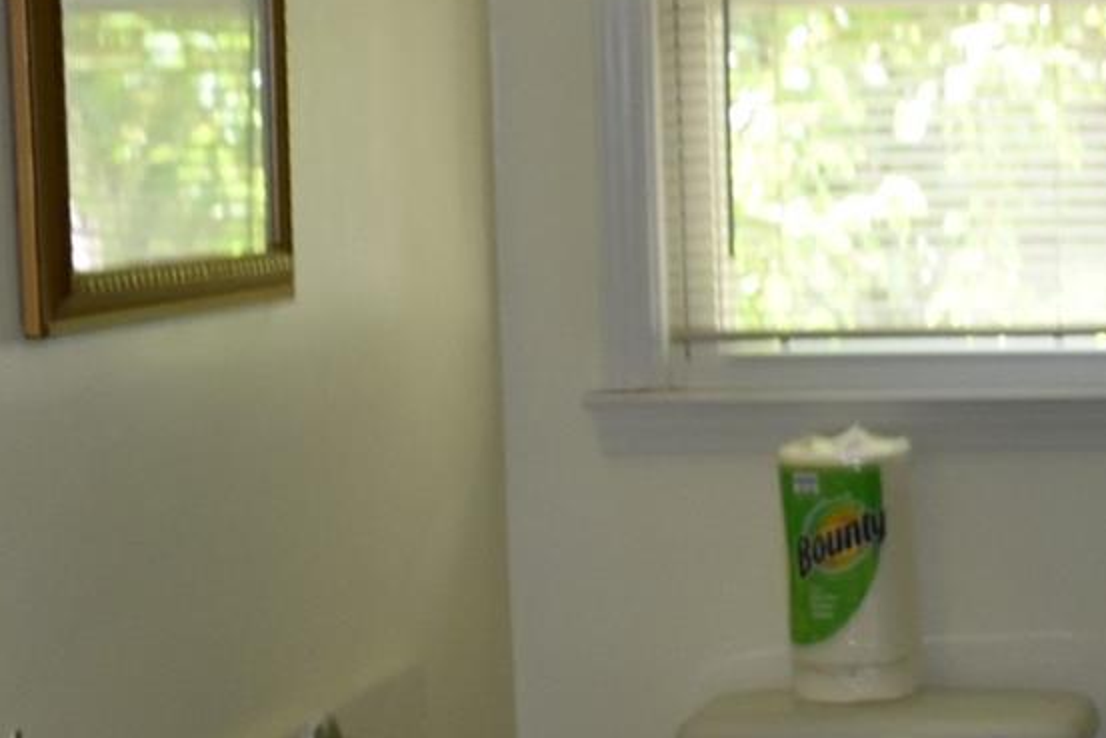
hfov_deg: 19.4
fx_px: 3073
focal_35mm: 100
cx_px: 1264
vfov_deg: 13.6
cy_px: 668
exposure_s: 1/100
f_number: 5
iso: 800
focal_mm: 18
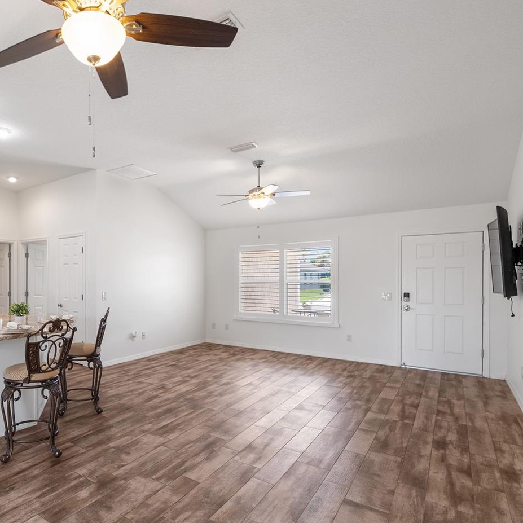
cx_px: 121
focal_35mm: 22
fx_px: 376
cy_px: 279
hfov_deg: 64.7
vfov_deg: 69.5
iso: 320
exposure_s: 1/2
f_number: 8
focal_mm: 15
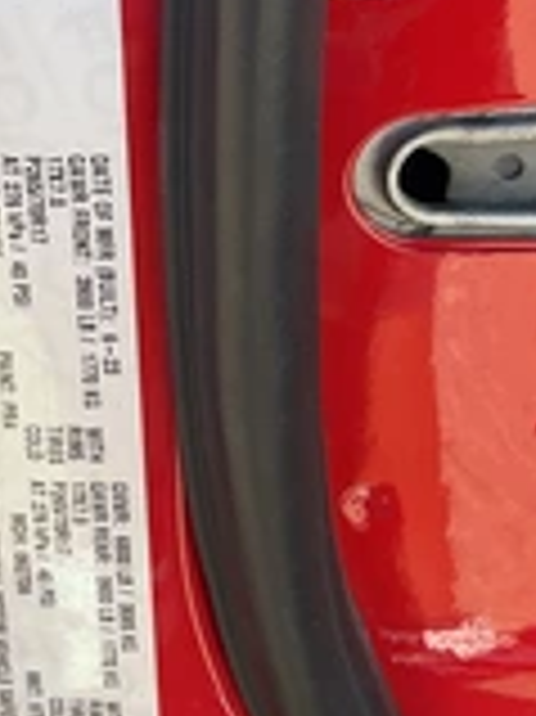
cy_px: 158
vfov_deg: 26.3
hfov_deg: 19.5
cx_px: -23
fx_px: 1509
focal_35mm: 73
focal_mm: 3
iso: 25
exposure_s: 1/237
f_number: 1.8
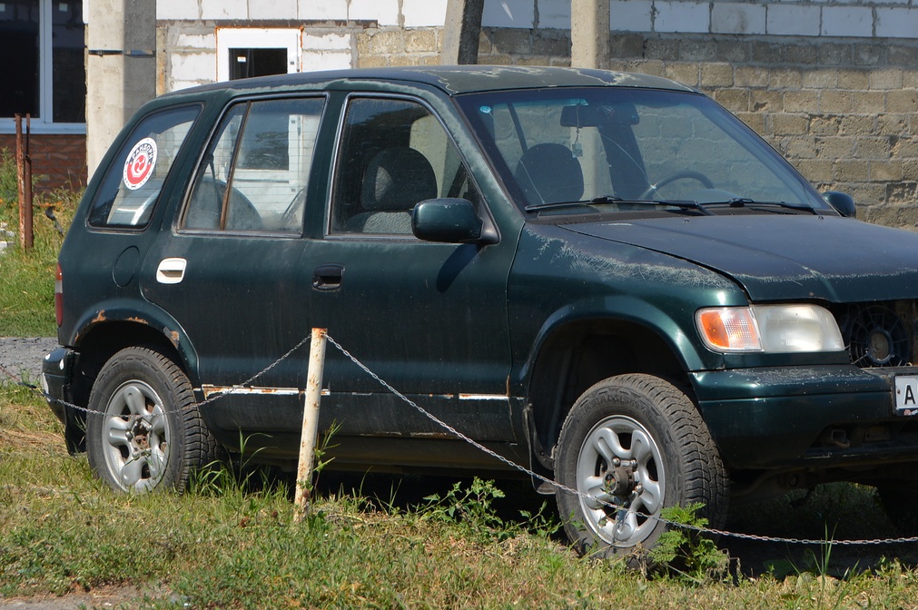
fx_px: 3516
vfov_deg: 9.9
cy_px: 192
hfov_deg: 14.8
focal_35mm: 138
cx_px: 615
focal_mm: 62
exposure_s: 1/250
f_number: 8
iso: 125
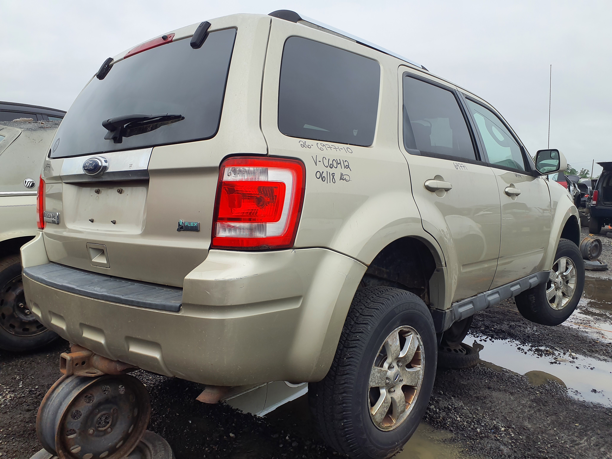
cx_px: 306
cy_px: 230
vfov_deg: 51.4
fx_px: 477
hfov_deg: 65.3
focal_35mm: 27
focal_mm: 3.58
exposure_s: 1/644
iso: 40
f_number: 1.9
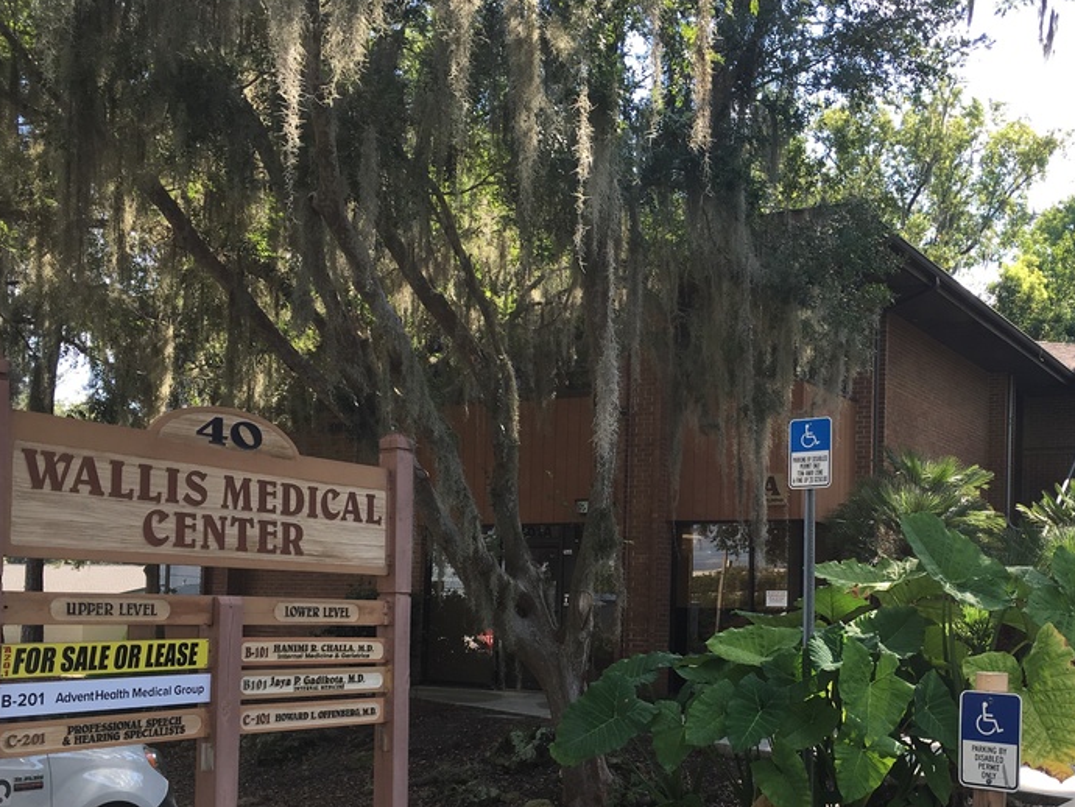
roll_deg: -0.9
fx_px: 1305
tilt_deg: +3.4
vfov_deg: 34.0
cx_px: 675
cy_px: 548
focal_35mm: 42
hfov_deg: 44.4
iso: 25
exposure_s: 1/297
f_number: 2.2
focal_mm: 4.15
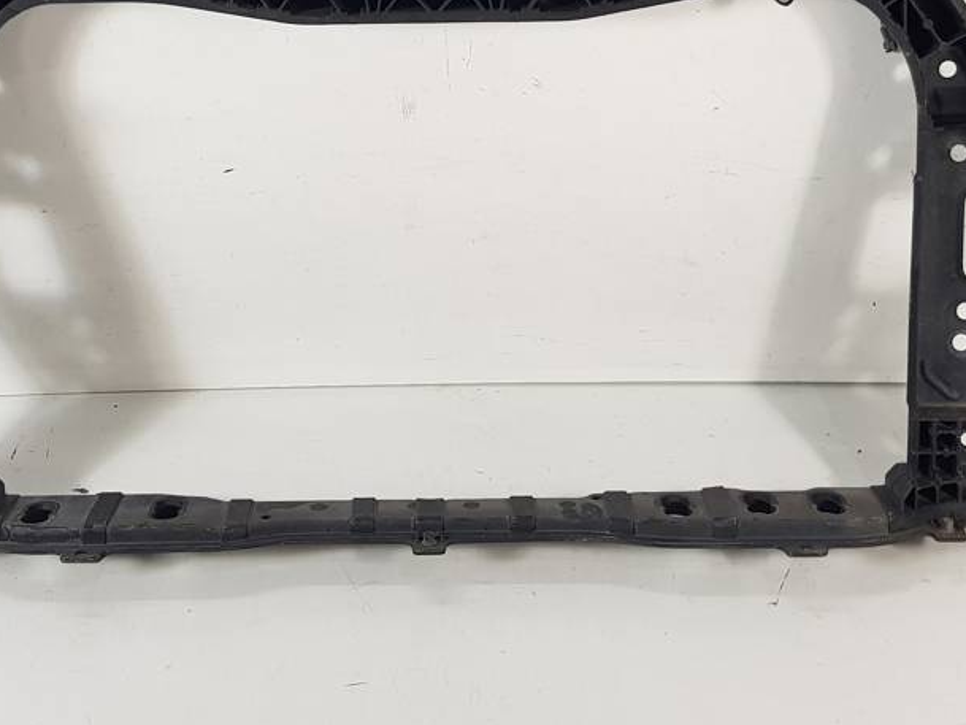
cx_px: 449
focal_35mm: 41
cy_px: 160
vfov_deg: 34.2
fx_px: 1144
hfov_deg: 45.7
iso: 64
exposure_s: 1/100
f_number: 1.7
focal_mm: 4.2
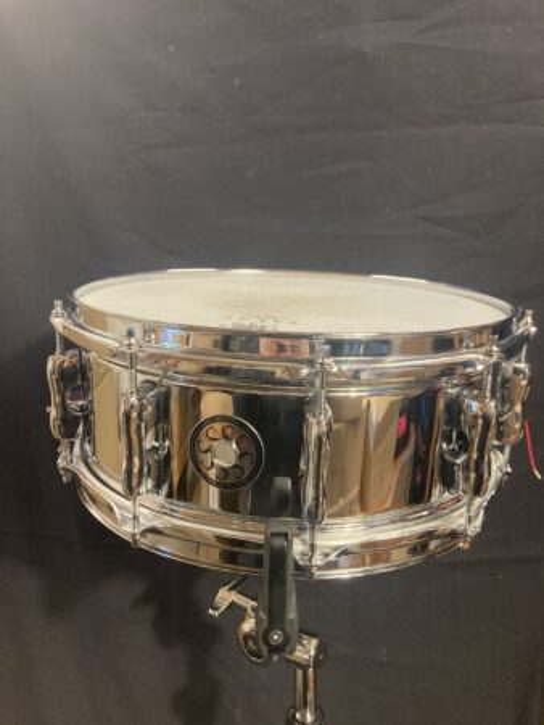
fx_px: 586
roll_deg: +0.0
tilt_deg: -4.2
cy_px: 362
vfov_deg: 63.4
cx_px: 272
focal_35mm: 28
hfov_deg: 49.8
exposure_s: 1/60
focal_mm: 3.99
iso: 320
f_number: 1.8
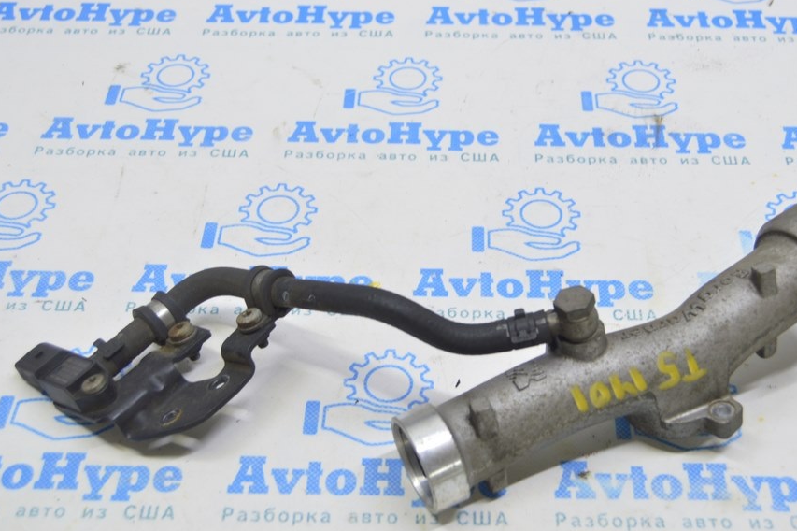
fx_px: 1195
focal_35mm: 54
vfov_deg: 25.0
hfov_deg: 36.8
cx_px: 443
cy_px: 259
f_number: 5.6
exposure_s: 1/20
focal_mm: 30
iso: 400
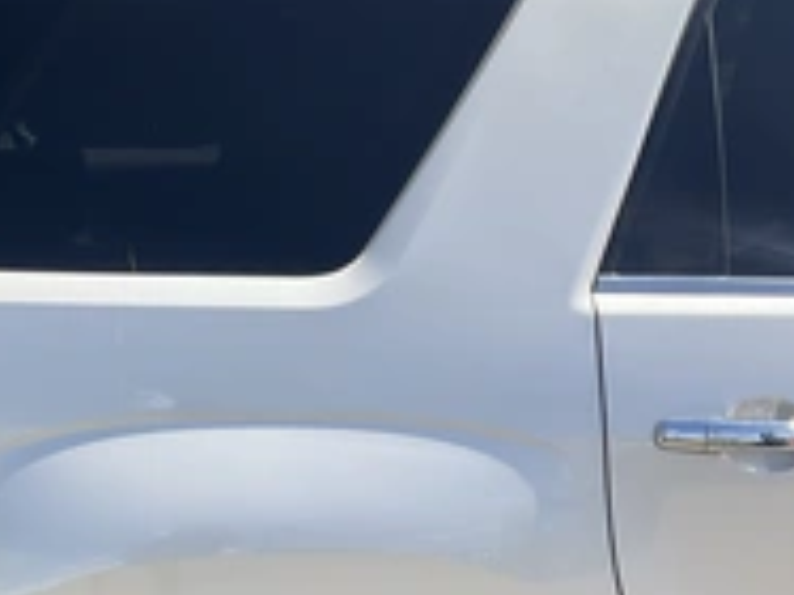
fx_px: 1421
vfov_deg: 23.5
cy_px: 387
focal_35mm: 62
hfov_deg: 30.8
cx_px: 212
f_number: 1.8
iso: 25
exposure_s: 1/1534
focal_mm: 3
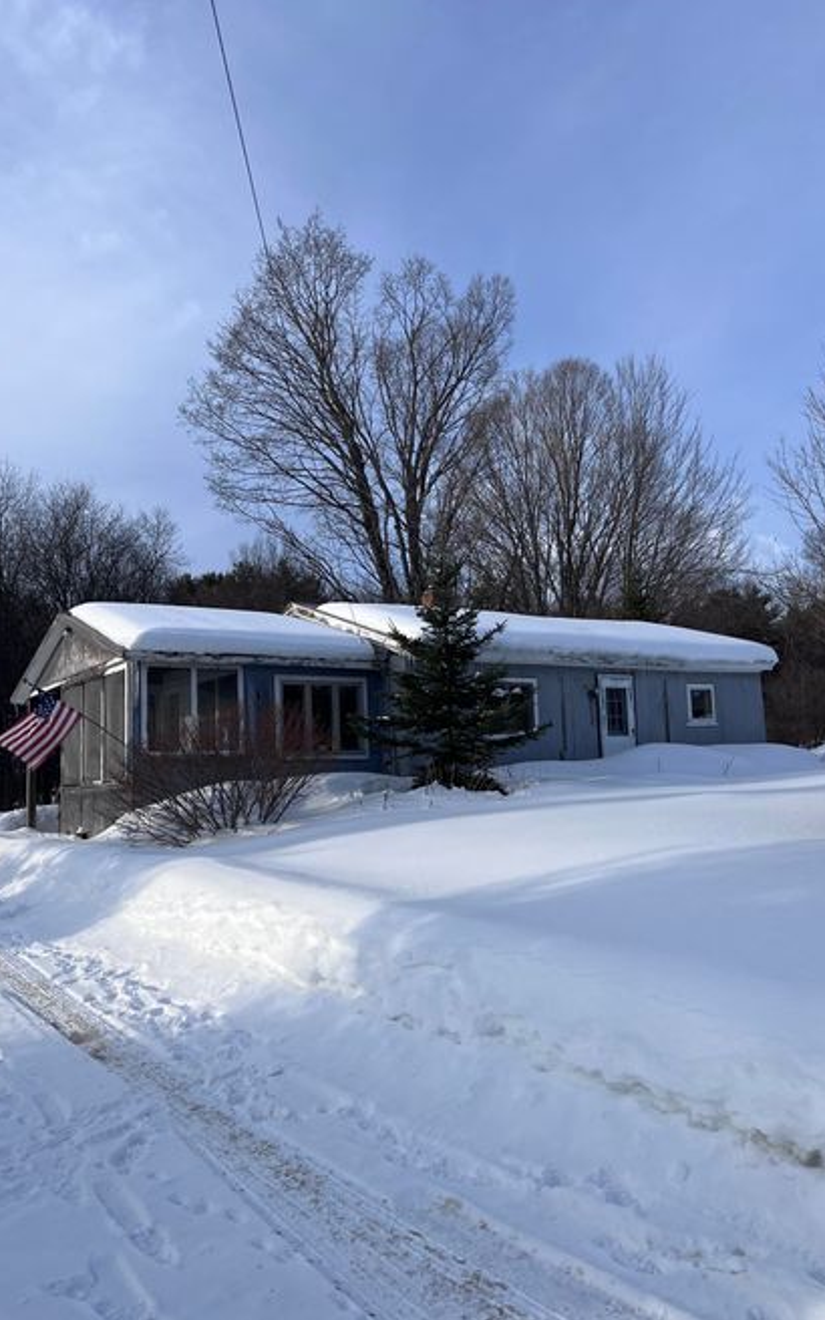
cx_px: 433
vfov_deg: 66.5
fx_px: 1007
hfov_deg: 44.5
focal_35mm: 28
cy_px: 655
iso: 50
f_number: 1.6
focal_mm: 5.1
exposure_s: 1/3413
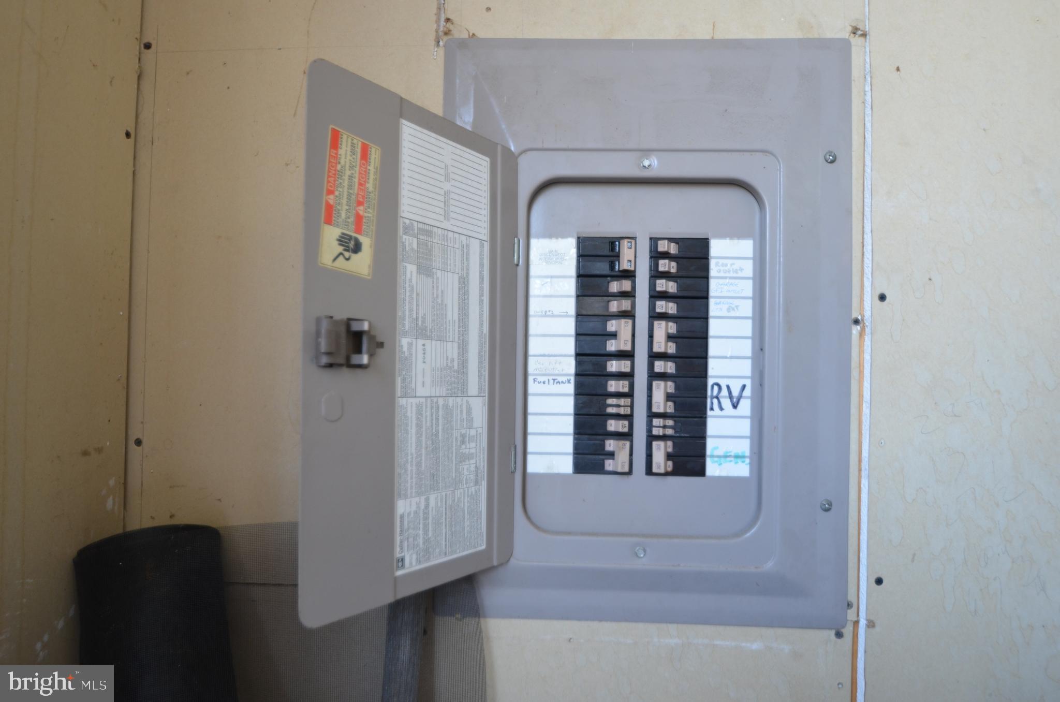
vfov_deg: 52.9
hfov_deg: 73.9
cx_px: 530
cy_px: 351
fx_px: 705
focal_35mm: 24
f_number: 4
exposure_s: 1/60
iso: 400
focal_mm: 16
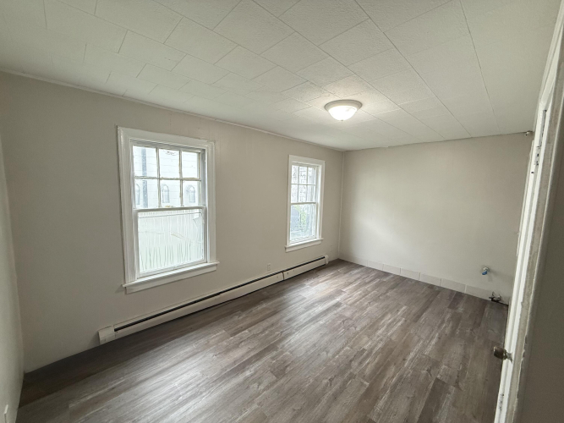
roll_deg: -1.3
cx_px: 282
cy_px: 212
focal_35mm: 14
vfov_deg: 85.7
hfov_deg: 102.1
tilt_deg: -6.1
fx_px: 228
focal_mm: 2.22
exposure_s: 1/120
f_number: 2.2
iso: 320
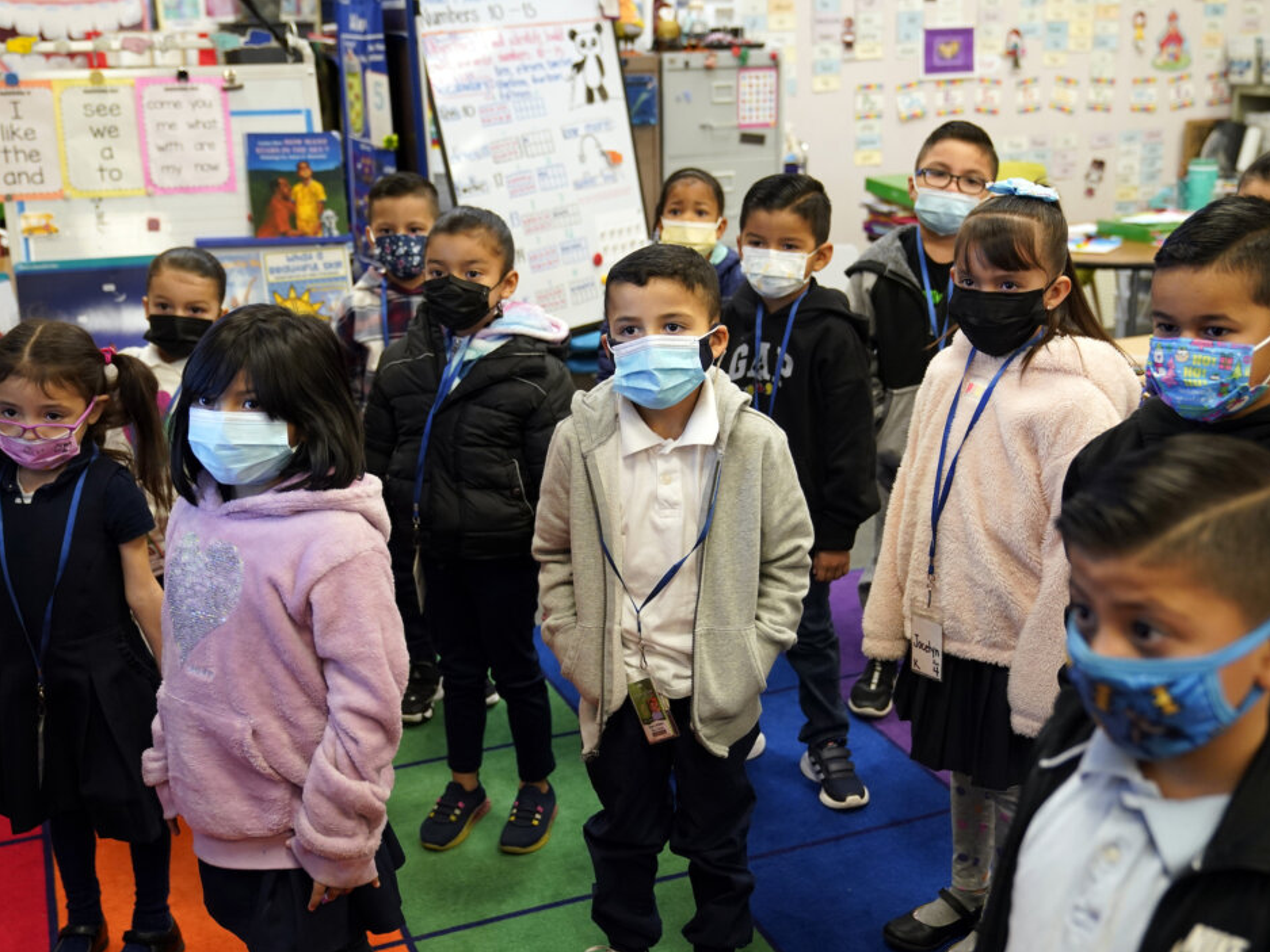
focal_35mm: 41
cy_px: 477
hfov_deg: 45.8
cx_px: 655
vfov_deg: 35.1
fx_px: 1504
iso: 2000
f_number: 3.2
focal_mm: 37
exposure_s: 1/200
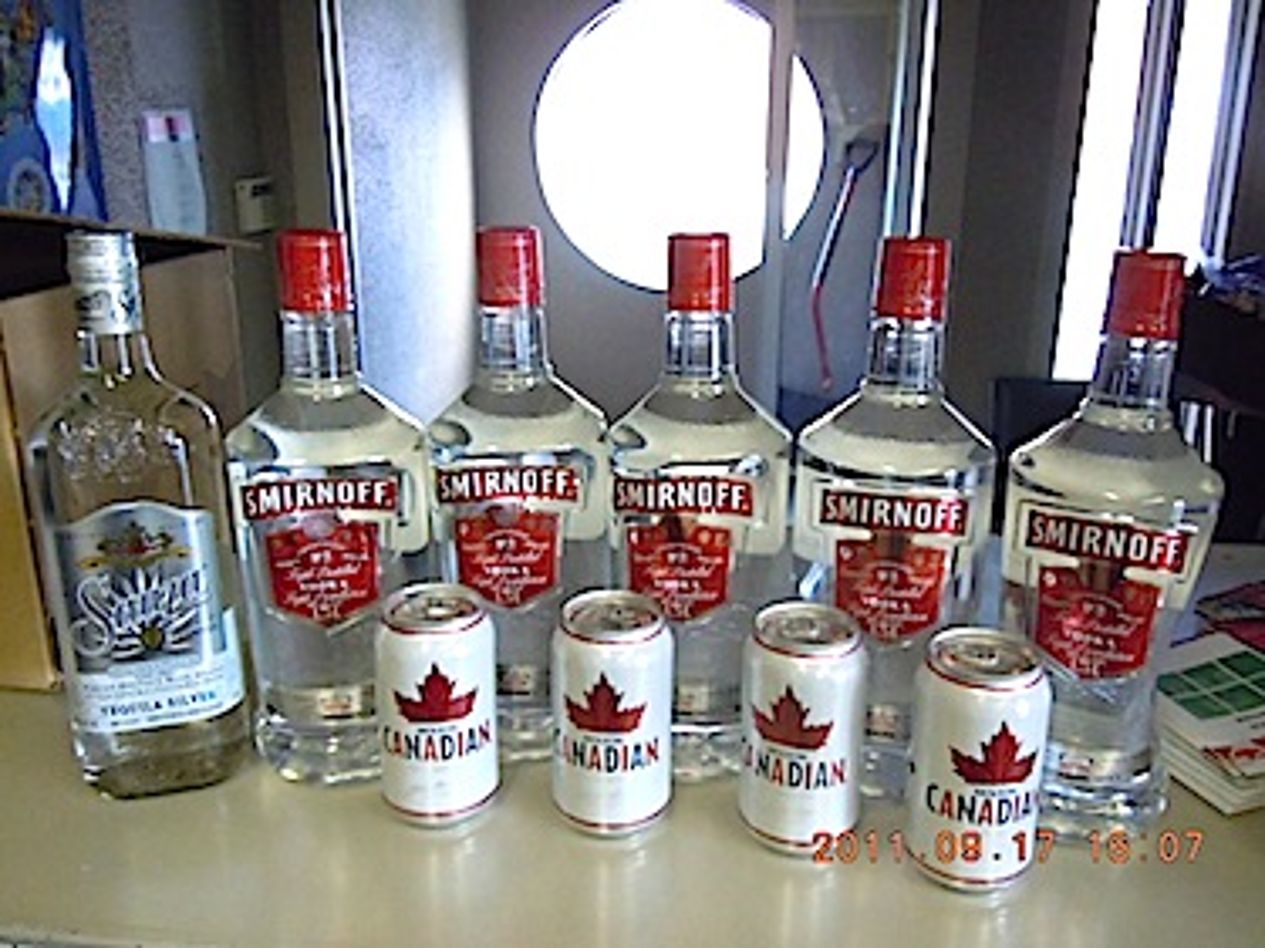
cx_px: 632
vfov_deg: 46.8
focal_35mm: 30
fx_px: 1096
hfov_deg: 60.0
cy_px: 474
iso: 800
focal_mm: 5.4
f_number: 3.5
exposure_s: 1/50
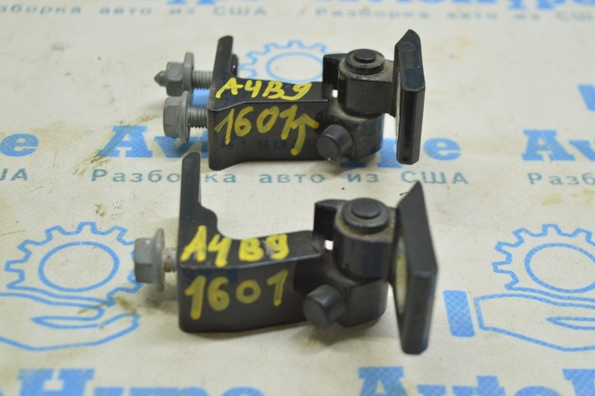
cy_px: 198
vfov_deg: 19.7
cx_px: 298
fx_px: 1139
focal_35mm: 69
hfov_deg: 29.3
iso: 400
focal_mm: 46
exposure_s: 1/20
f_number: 5.6
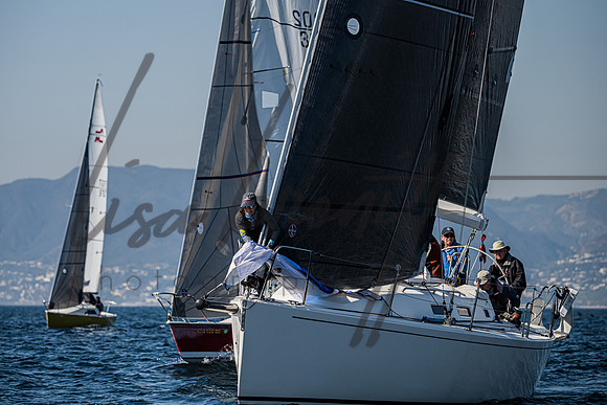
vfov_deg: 6.3
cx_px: 274
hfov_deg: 9.4
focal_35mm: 219
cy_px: 175
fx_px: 3691
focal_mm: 185
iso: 400
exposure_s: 1/5000
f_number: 5
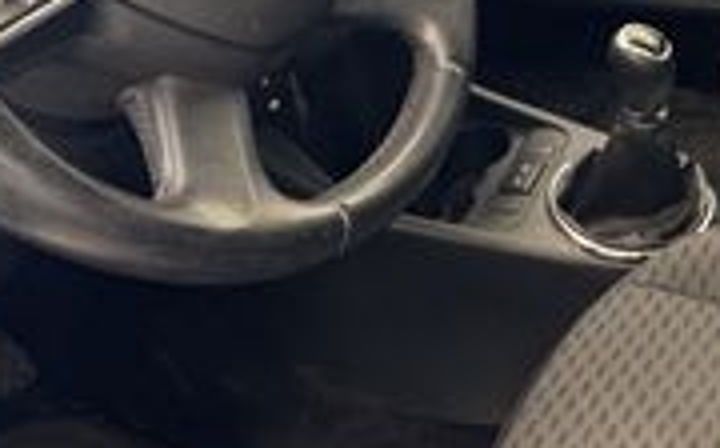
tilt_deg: -27.0
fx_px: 1293
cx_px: 776
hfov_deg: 28.5
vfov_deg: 18.9
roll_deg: +1.0
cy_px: -40
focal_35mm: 66
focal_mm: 2.22
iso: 320
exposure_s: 1/60
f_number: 2.2
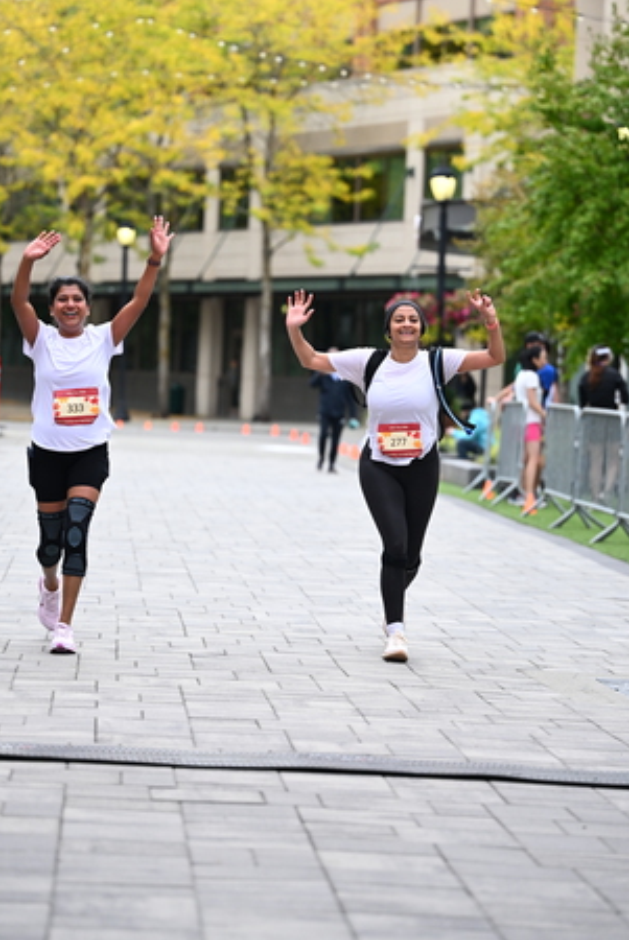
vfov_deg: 16.1
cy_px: 418
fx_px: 3321
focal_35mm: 127
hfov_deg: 10.8
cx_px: 281
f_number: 2.8
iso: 640
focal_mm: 104
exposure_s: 1/2500
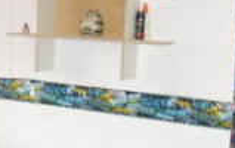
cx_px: 11
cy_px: 84
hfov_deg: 21.6
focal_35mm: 93
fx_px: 597
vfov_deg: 14.1
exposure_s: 1/60
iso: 250
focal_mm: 4.3
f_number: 3.3
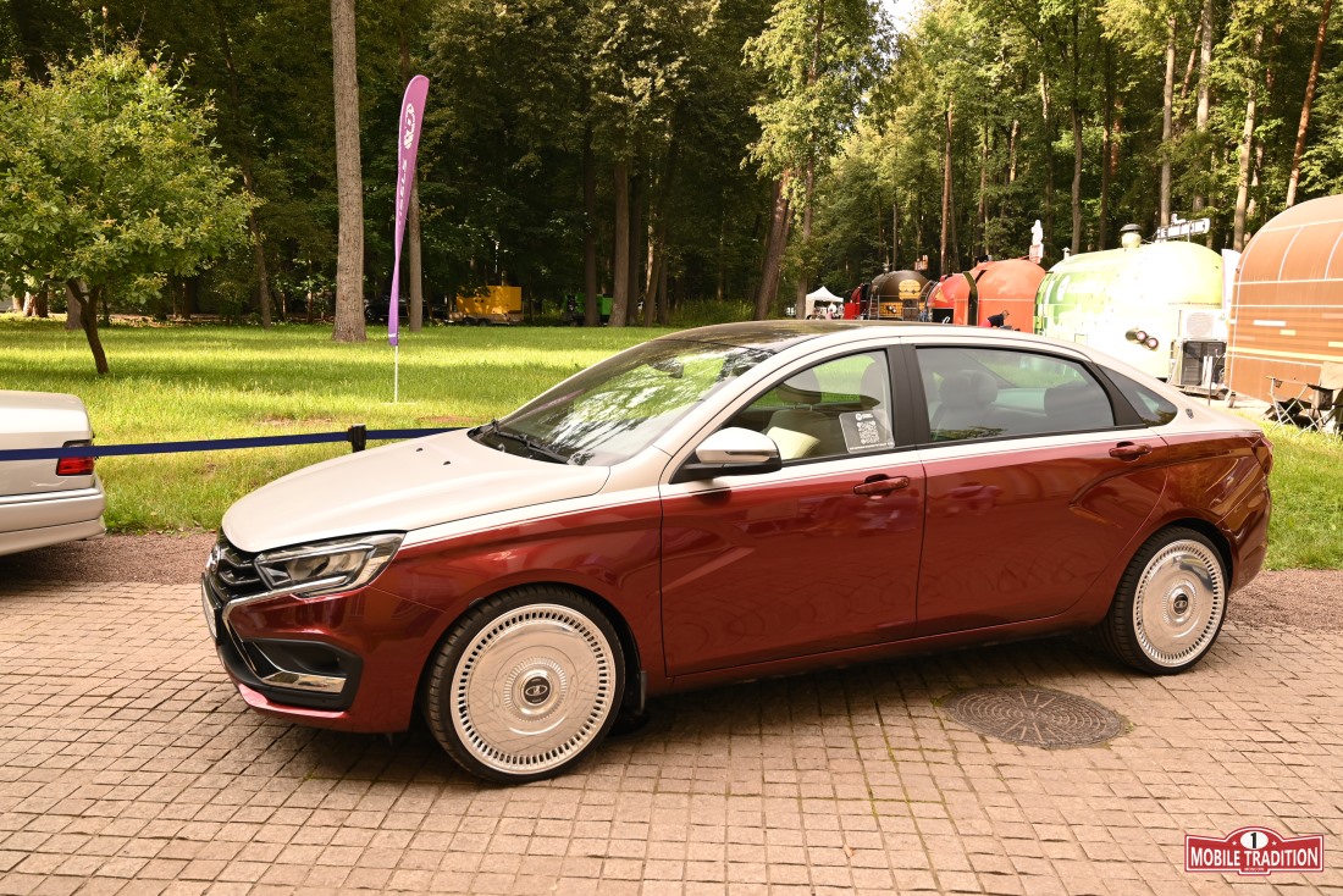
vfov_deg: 42.3
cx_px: 672
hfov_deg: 60.3
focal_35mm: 31
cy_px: 448
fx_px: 1157
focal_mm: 31
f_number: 5.6
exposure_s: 1/250
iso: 320
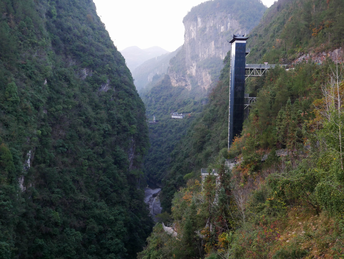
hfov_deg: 46.8
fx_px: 398
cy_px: 130
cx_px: 172
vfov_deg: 36.0
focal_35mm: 40
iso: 1000
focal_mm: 20
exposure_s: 1/60
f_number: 4.4
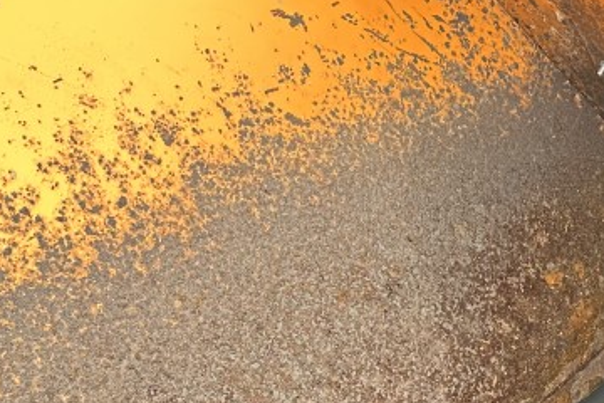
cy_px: 492
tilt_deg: -45.0
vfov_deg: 18.2
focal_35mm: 71
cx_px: 686
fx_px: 1191
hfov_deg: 26.0
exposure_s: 1/247
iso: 80
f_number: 1.78
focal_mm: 6.86
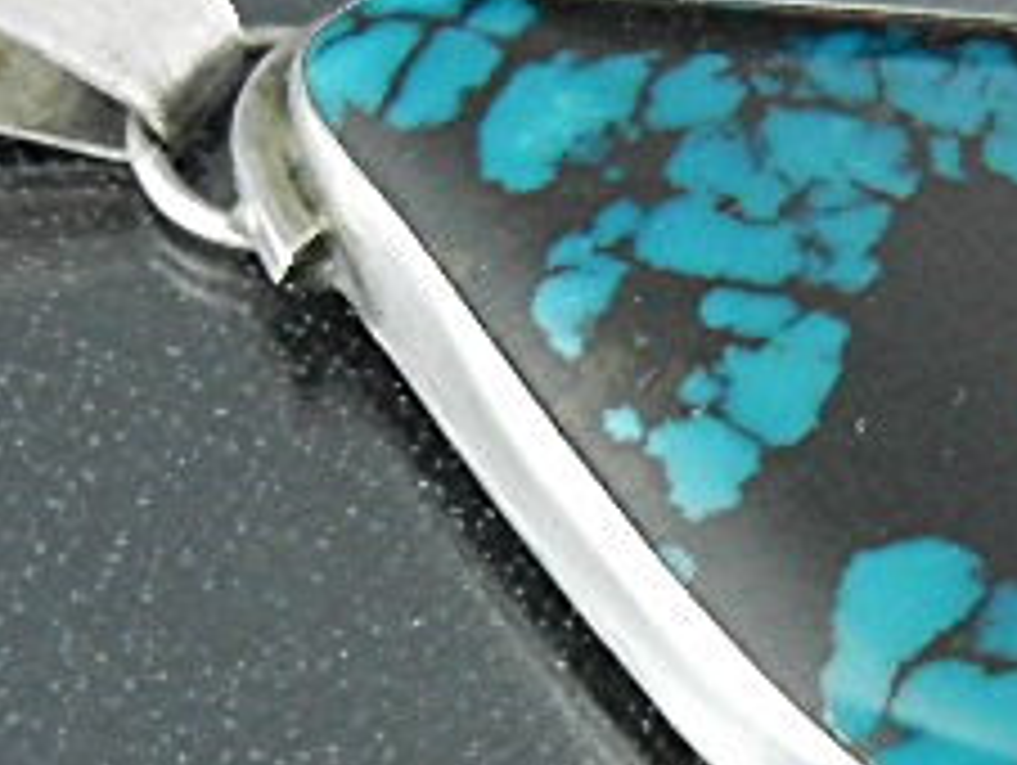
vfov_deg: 10.1
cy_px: 410
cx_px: 634
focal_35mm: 147
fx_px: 4323
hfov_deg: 13.4
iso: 200
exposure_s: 1/2.7
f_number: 3.9
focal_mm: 9.3
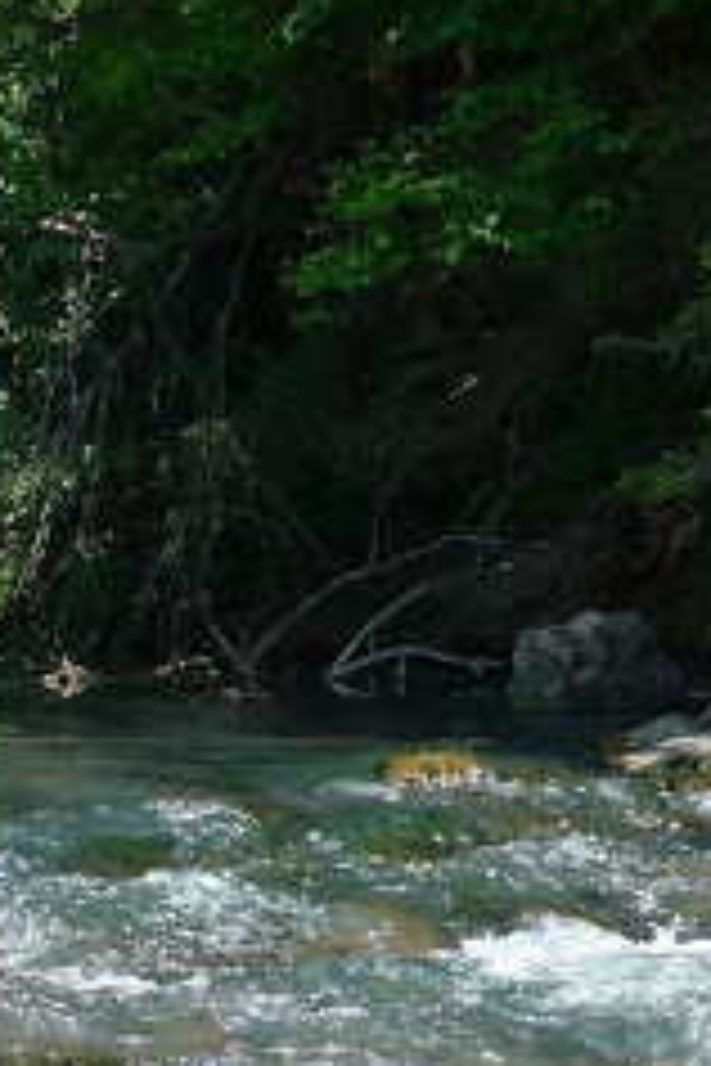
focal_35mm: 101
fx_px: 2992
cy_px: 738
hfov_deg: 13.2
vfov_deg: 20.1
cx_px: -153
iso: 80
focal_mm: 6
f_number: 2.8
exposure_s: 1/400
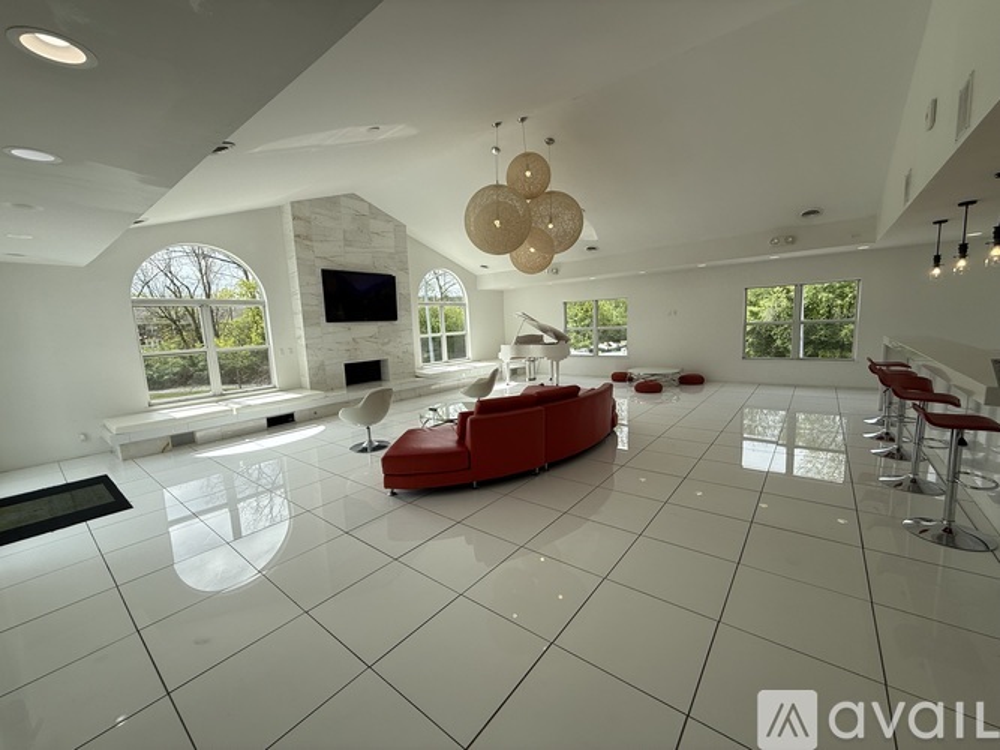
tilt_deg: -7.0
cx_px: 500
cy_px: 375
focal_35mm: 14
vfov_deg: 85.7
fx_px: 404
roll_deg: +2.9
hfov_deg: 102.1
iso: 50
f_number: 2.2
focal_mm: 2.22
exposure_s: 1/789
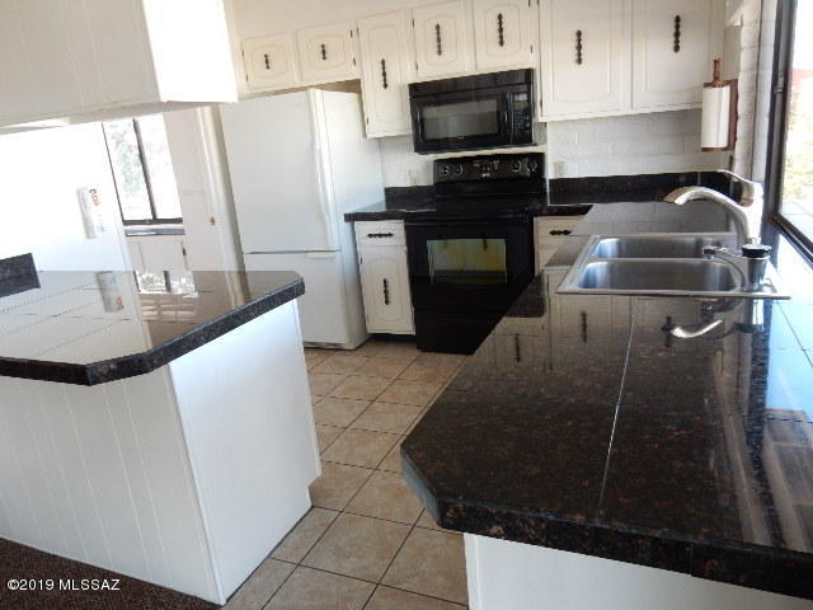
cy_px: 305
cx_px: 406
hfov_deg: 69.4
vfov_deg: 54.9
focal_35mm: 25
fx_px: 587
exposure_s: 1/30
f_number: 3.7
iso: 160
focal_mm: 4.5
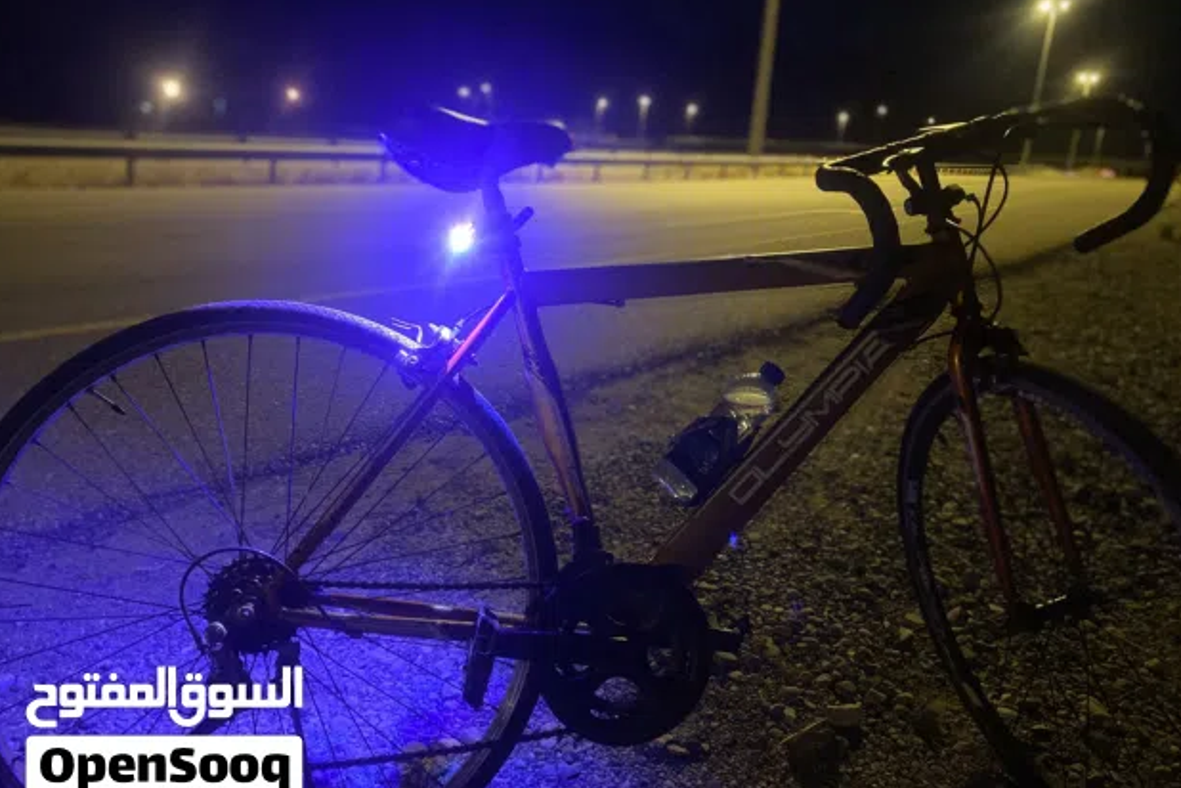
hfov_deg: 65.5
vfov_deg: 46.4
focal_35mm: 28
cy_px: 390
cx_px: 590
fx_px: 918
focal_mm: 4.25
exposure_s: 1/20
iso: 1000
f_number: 1.8
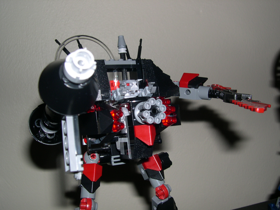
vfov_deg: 37.7
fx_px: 307
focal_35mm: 38
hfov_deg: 49.0
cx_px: 140
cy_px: 105
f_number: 7.6
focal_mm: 8
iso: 100
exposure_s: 1/60
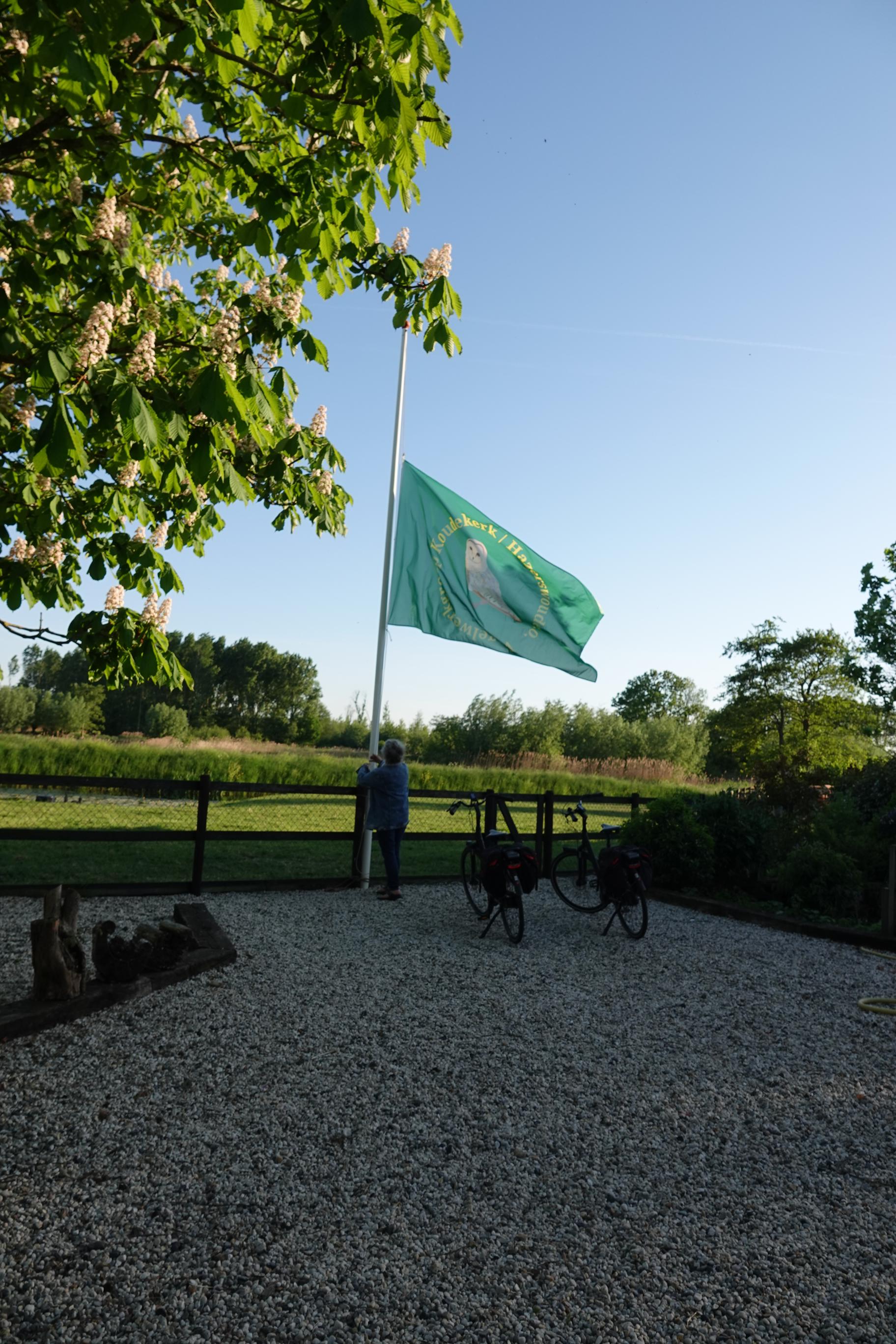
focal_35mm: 24
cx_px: 448
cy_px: 672
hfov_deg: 53.1
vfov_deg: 73.7
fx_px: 896
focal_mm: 8.8
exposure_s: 1/400
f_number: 4
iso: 100
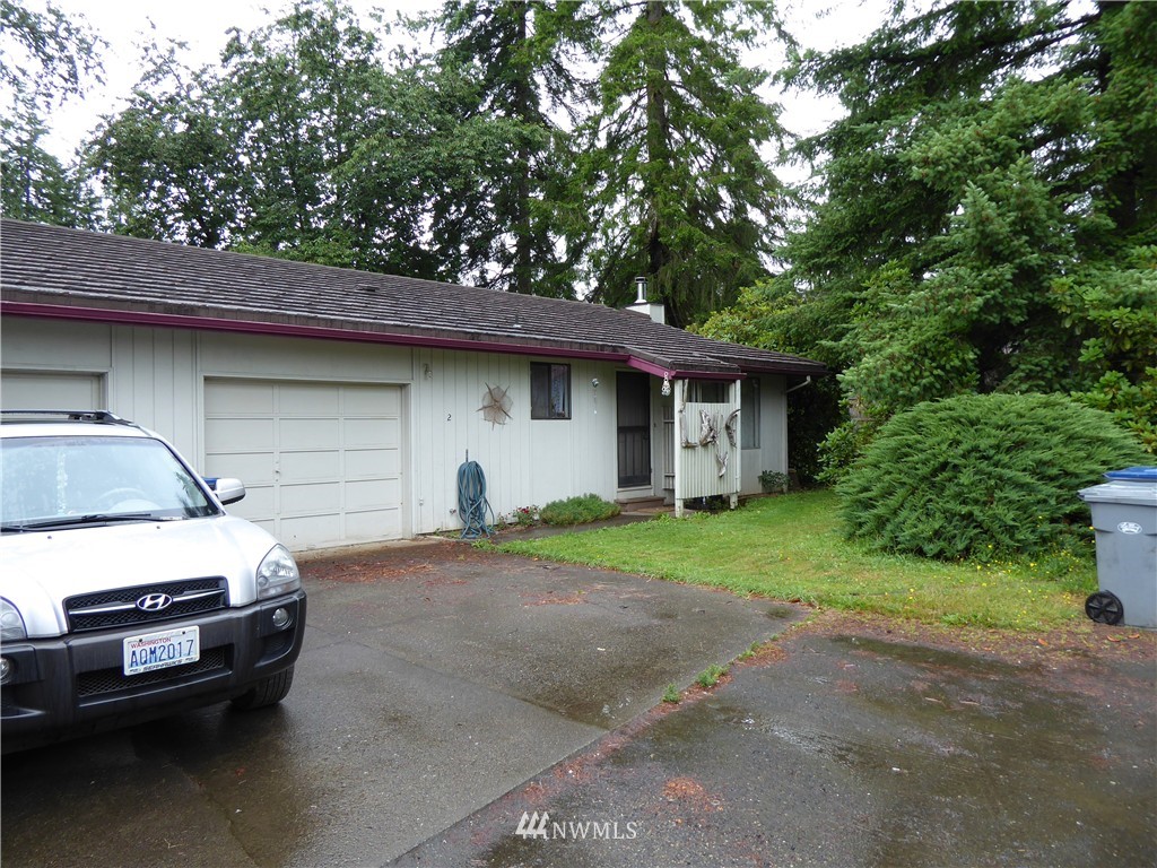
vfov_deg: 54.9
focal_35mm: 25
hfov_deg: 69.4
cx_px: 578
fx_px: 836
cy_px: 434
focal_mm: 4.3
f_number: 3.3
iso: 80
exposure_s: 1/100
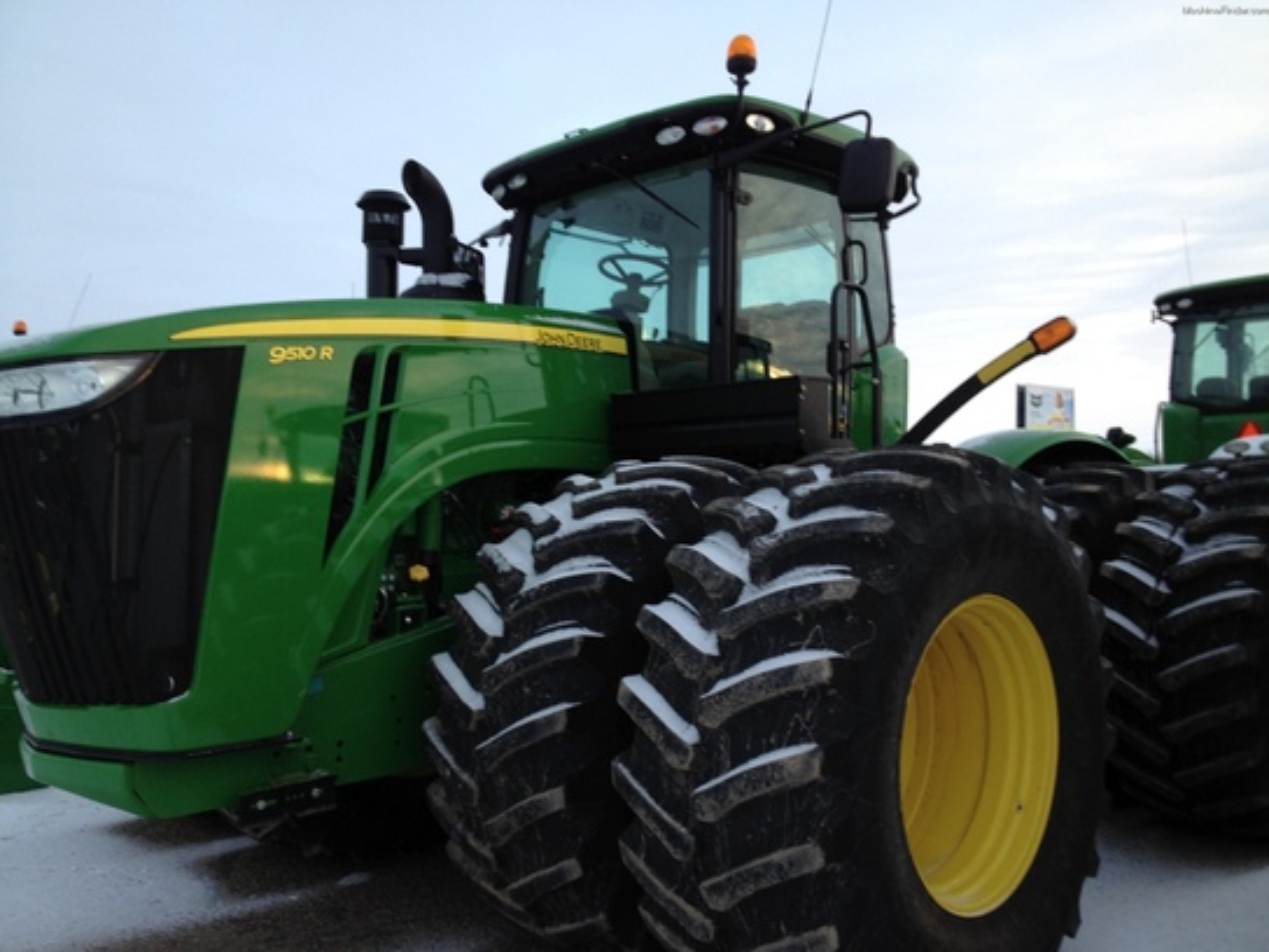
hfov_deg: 52.6
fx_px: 1283
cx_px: 634
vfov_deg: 40.7
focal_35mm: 35
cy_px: 476
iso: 64
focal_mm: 4.28
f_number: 2.4
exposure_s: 1/127
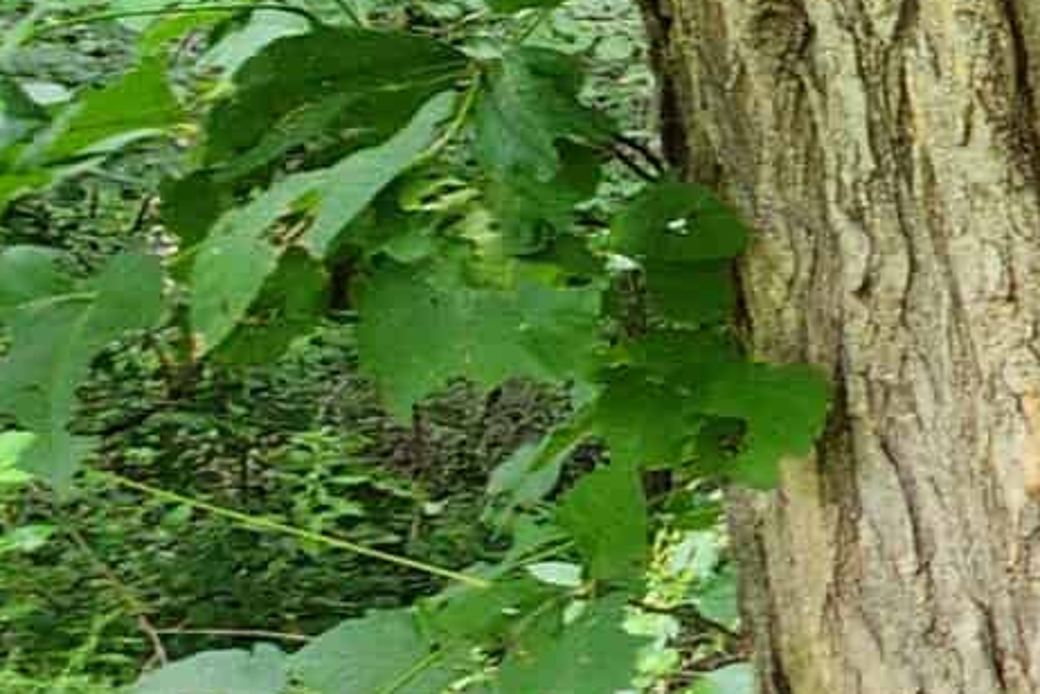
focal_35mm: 75
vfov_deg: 18.2
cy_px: 399
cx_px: 2789
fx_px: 2166
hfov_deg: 13.2
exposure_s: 1/60
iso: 160
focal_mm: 2.2
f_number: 2.2
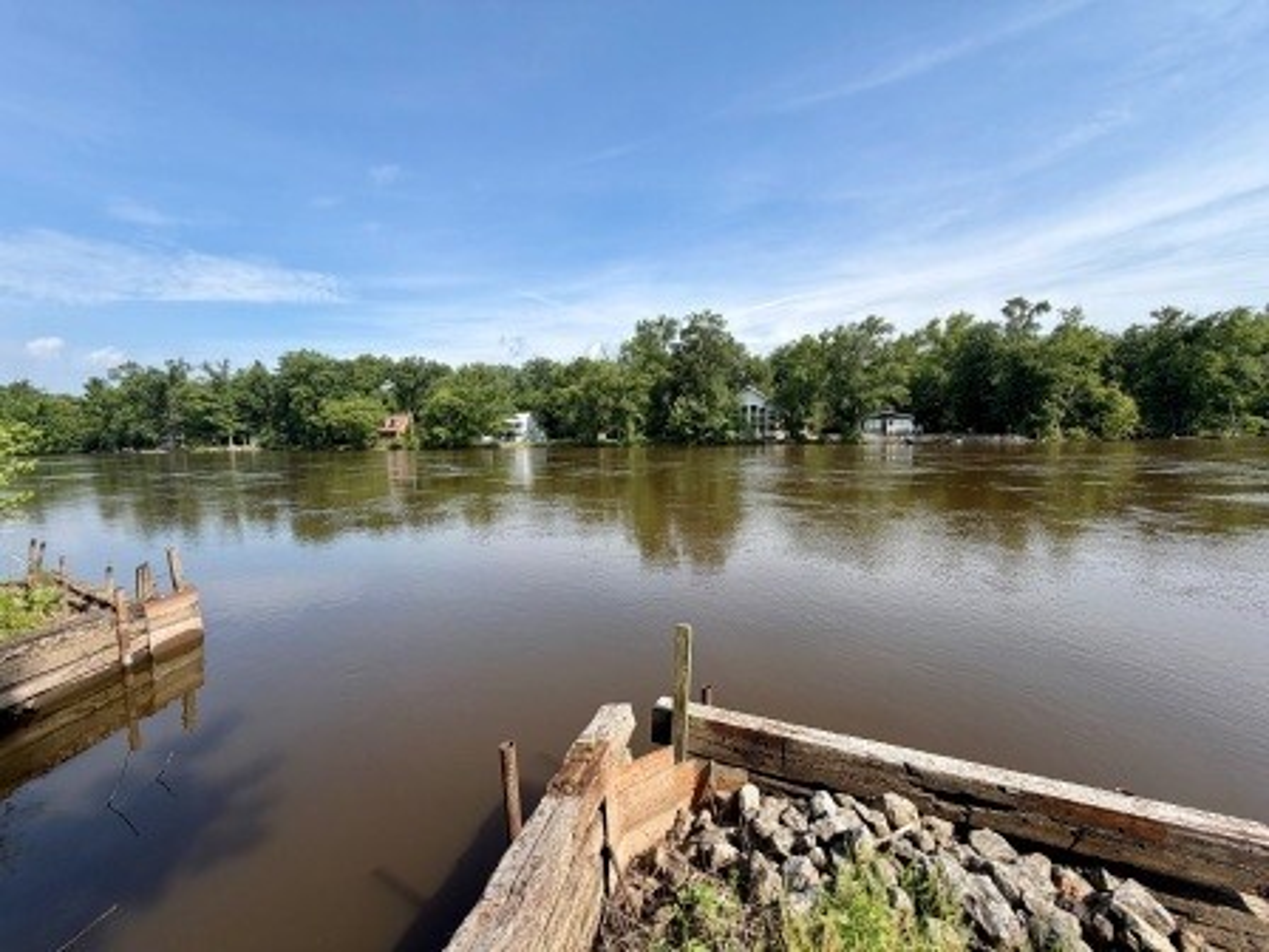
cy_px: 476
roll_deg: +1.3
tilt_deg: -4.6
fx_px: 513
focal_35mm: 14
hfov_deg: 102.1
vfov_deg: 85.7
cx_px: 634
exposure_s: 1/770
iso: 25
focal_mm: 2.22
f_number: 2.2
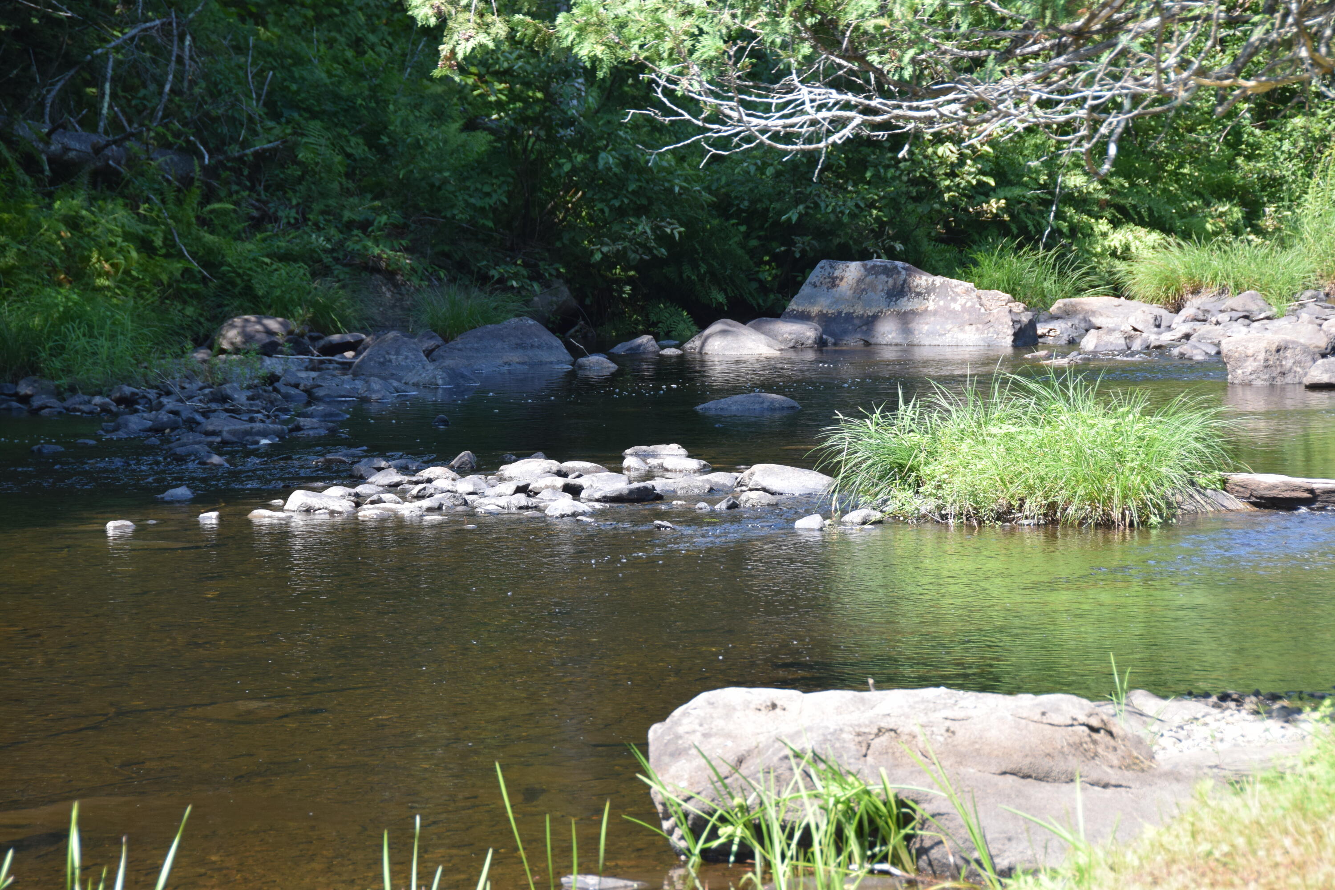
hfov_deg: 12.2
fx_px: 6230
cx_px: 668
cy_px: 445
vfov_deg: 8.2
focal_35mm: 168
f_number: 8
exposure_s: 1/250
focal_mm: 112
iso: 360
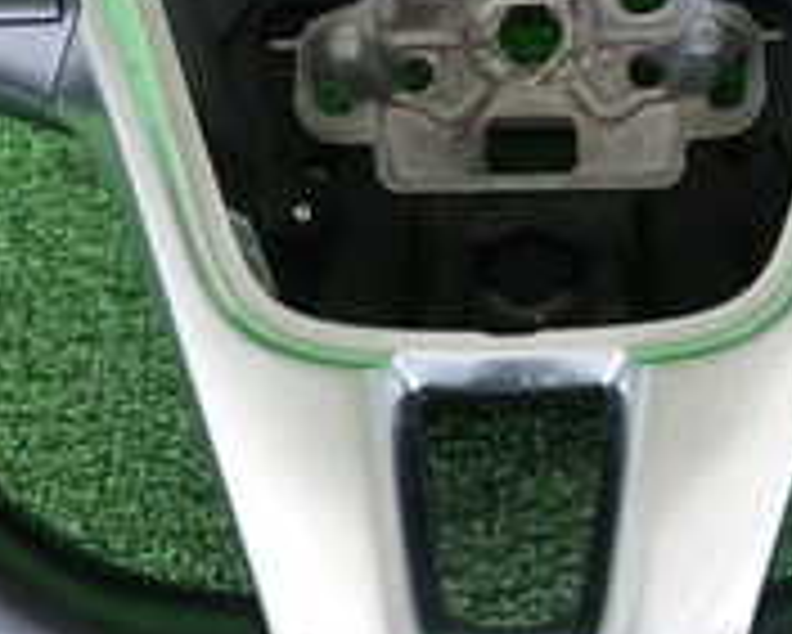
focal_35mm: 83
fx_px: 1947
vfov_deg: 18.0
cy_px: -22
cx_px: 590
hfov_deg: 22.8
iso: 200
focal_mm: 4.5
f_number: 2
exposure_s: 1/40
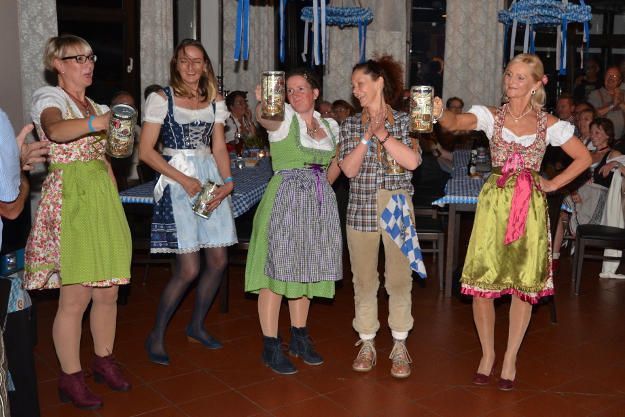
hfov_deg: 57.2
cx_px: 312
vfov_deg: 40.0
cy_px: 208
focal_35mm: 33
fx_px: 573
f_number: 4
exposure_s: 1/60
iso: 800
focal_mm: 22
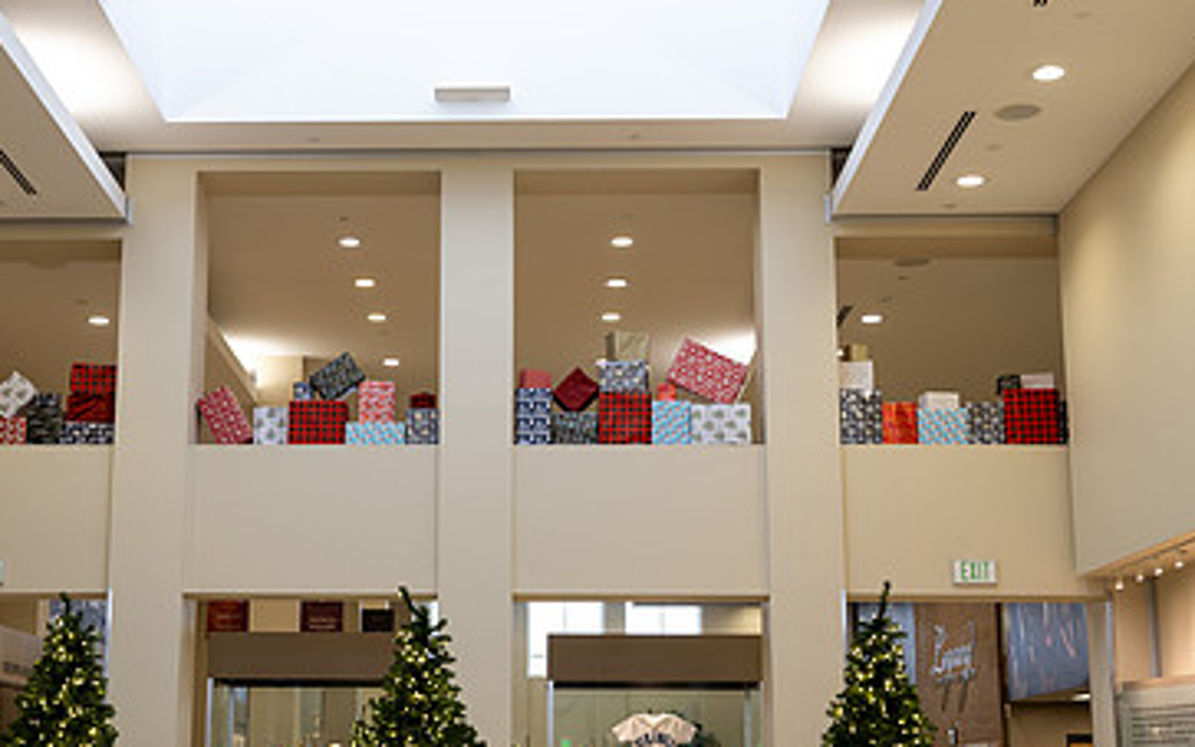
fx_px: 1824
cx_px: 467
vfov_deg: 23.1
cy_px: 440
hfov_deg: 36.1
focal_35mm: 56
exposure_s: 1/60
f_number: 2.8
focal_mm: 33
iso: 200
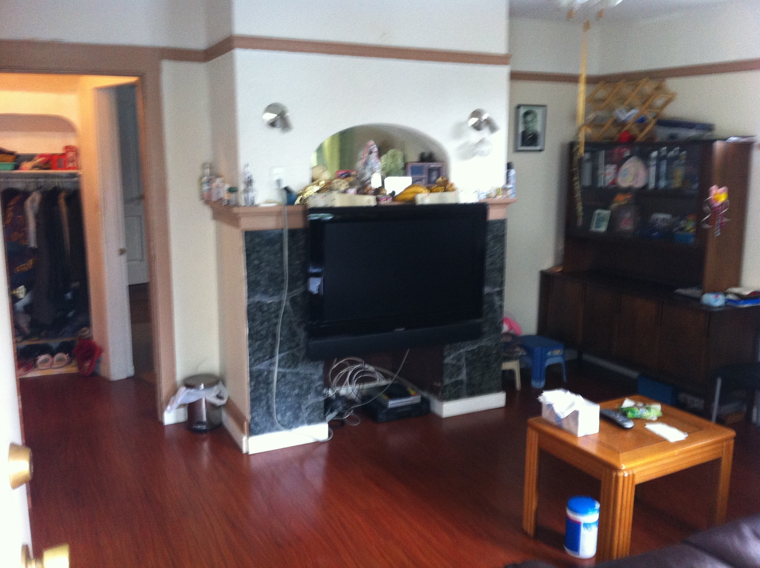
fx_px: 767
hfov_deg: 52.7
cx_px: 380
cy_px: 284
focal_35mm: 35
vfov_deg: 40.6
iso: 200
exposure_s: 1/15
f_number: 2.8
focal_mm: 3.85
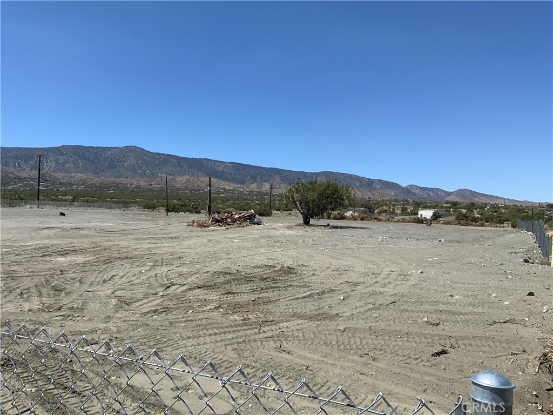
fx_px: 463
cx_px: 276
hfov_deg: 61.7
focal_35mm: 29
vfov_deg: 48.2
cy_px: 208
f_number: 1.8
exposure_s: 1/2959
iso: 20
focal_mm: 3
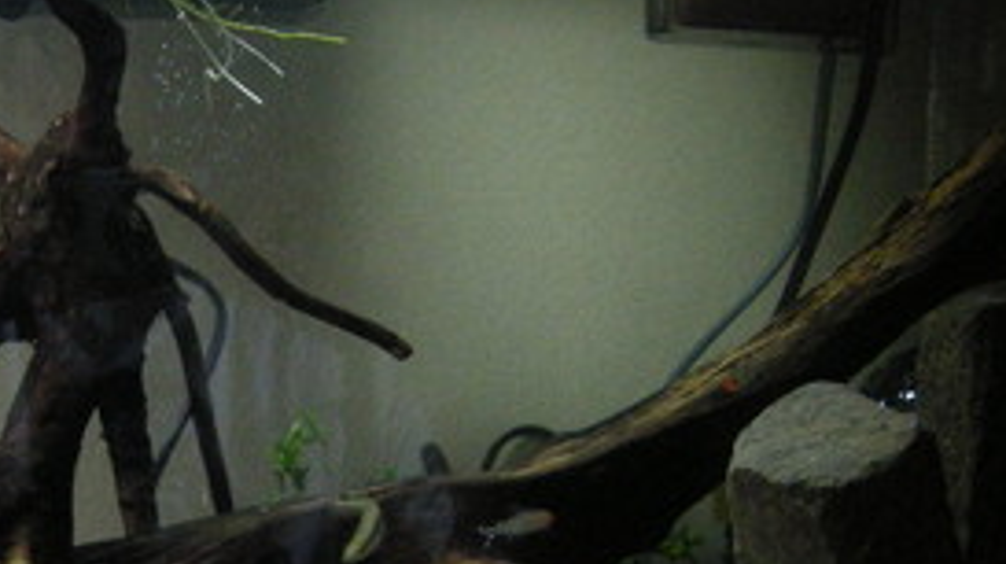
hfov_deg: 32.6
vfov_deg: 18.9
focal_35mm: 63
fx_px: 1679
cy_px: 431
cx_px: 225
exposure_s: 1/65
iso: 400
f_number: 2.8
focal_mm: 5.7
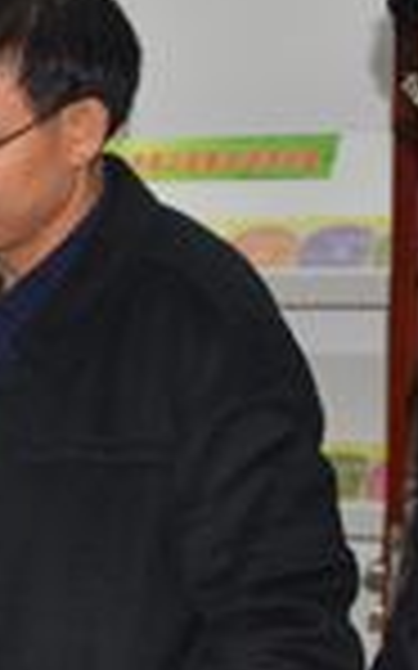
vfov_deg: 14.5
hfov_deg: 8.4
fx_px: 2609
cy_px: 564
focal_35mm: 143
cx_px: -571
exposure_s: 1/60
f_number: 3.5
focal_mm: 28
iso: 100
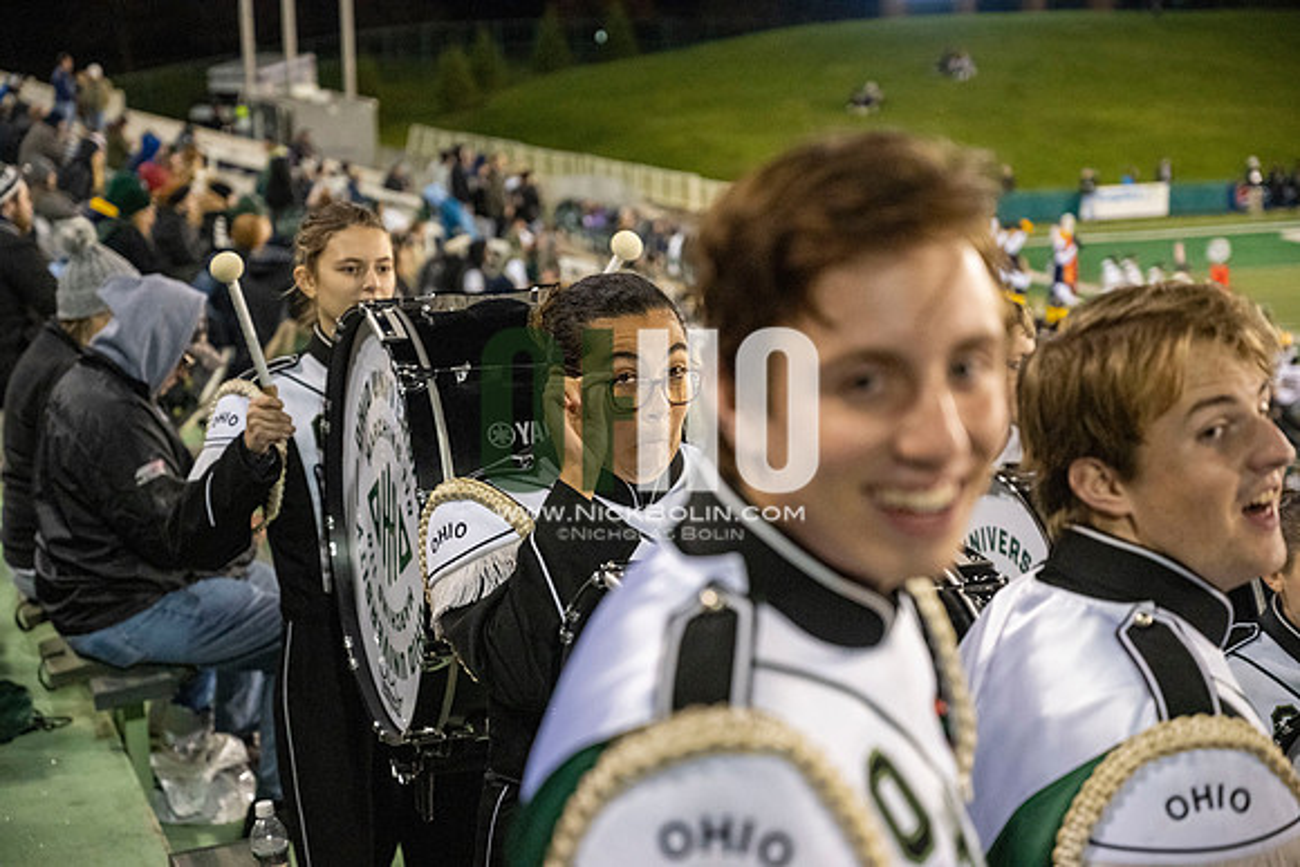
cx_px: 650
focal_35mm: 70
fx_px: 2528
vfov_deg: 19.5
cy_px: 434
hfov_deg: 28.8
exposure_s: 1/500
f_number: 4
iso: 3200
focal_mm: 70
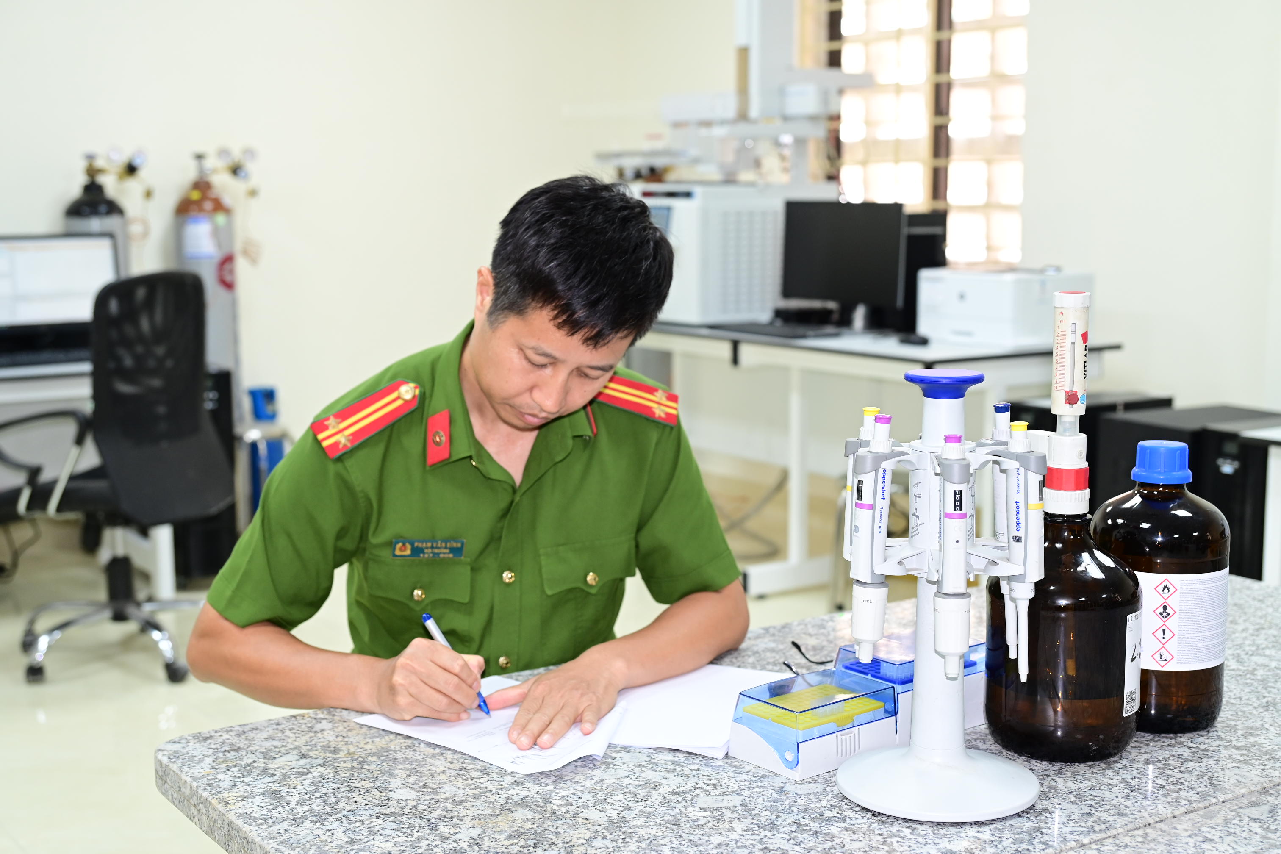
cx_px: 640
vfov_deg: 30.5
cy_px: 427
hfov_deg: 44.5
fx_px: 1566
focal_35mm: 44
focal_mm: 44
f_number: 4
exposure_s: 1/125
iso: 1000
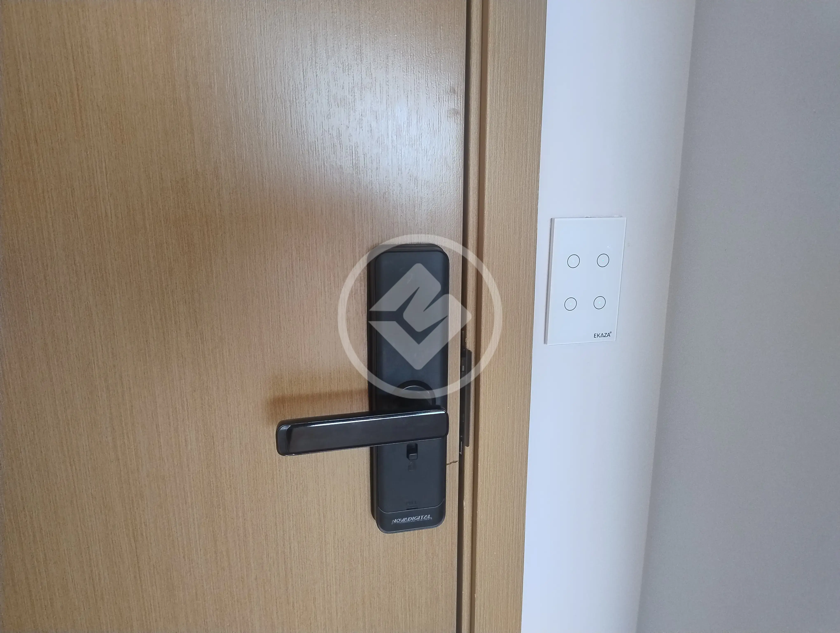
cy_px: 316
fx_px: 583
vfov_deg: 56.9
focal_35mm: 24
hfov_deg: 71.5
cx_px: 420
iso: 850
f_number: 1.8
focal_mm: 5.56
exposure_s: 1/60
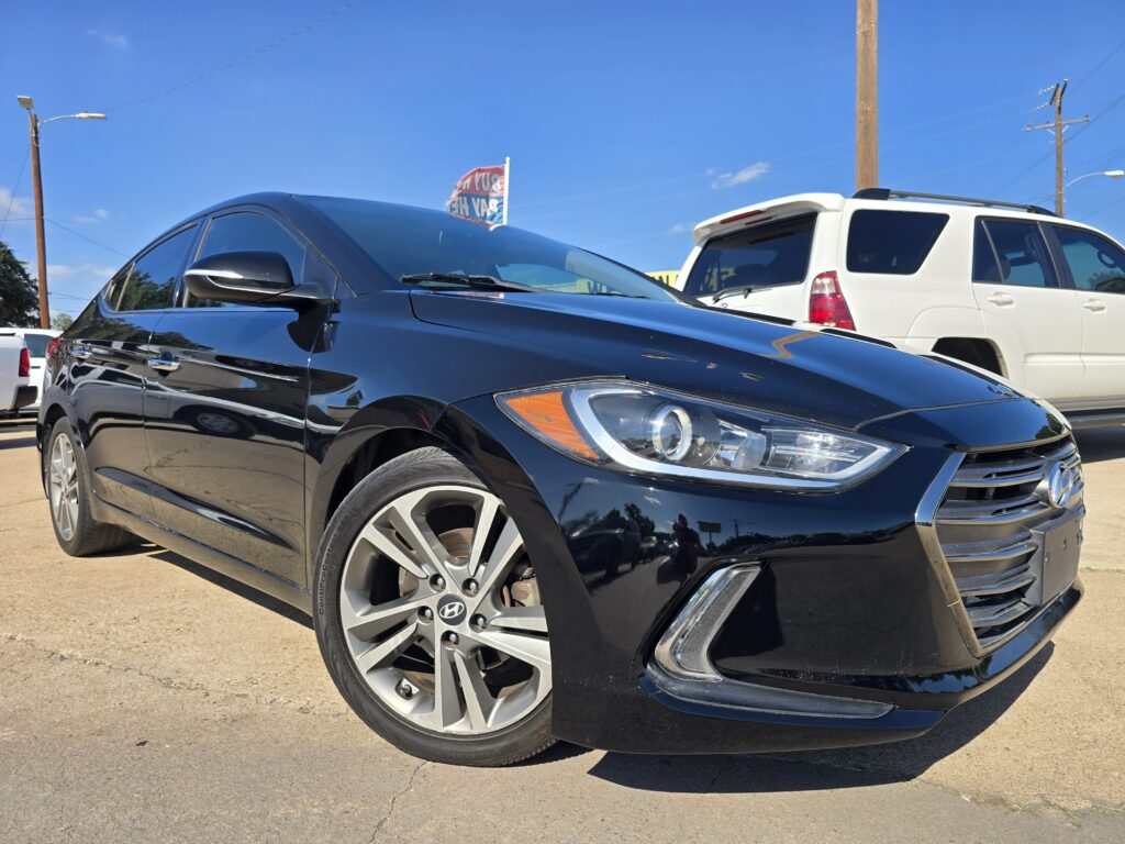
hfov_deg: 73.9
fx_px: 747
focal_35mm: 23
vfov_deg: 58.9
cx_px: 562
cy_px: 422
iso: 12
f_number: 1.7
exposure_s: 1/792
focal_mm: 6.3
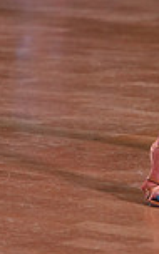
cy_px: -150
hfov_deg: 3.7
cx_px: 210
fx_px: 2434
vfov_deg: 5.9
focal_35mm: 351
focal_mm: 90
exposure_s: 1/500
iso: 1600
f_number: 4
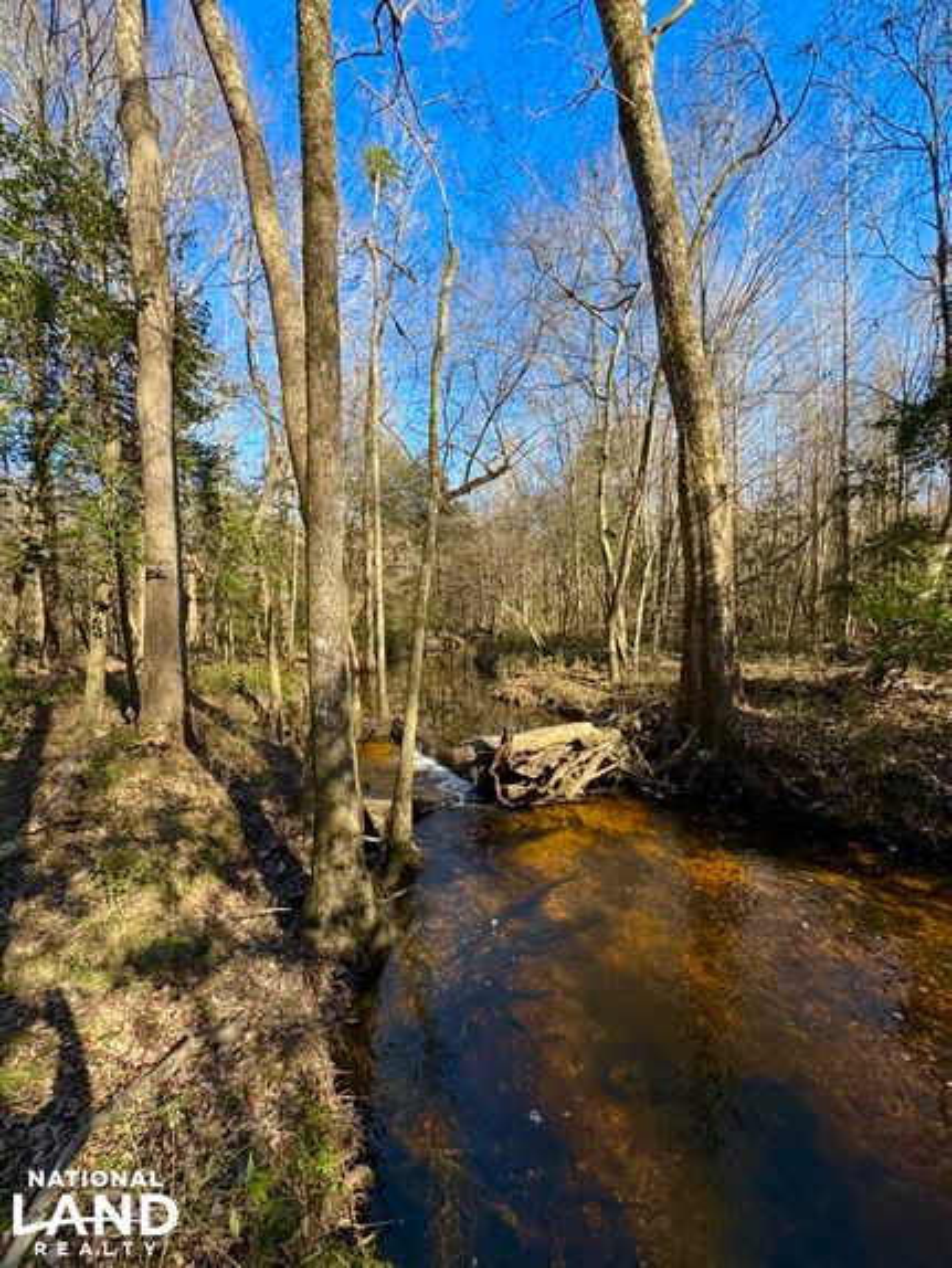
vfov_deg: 102.0
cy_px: 634
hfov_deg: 85.7
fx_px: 513
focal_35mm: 14
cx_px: 476
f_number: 2.2
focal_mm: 2.22
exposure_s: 1/377
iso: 40
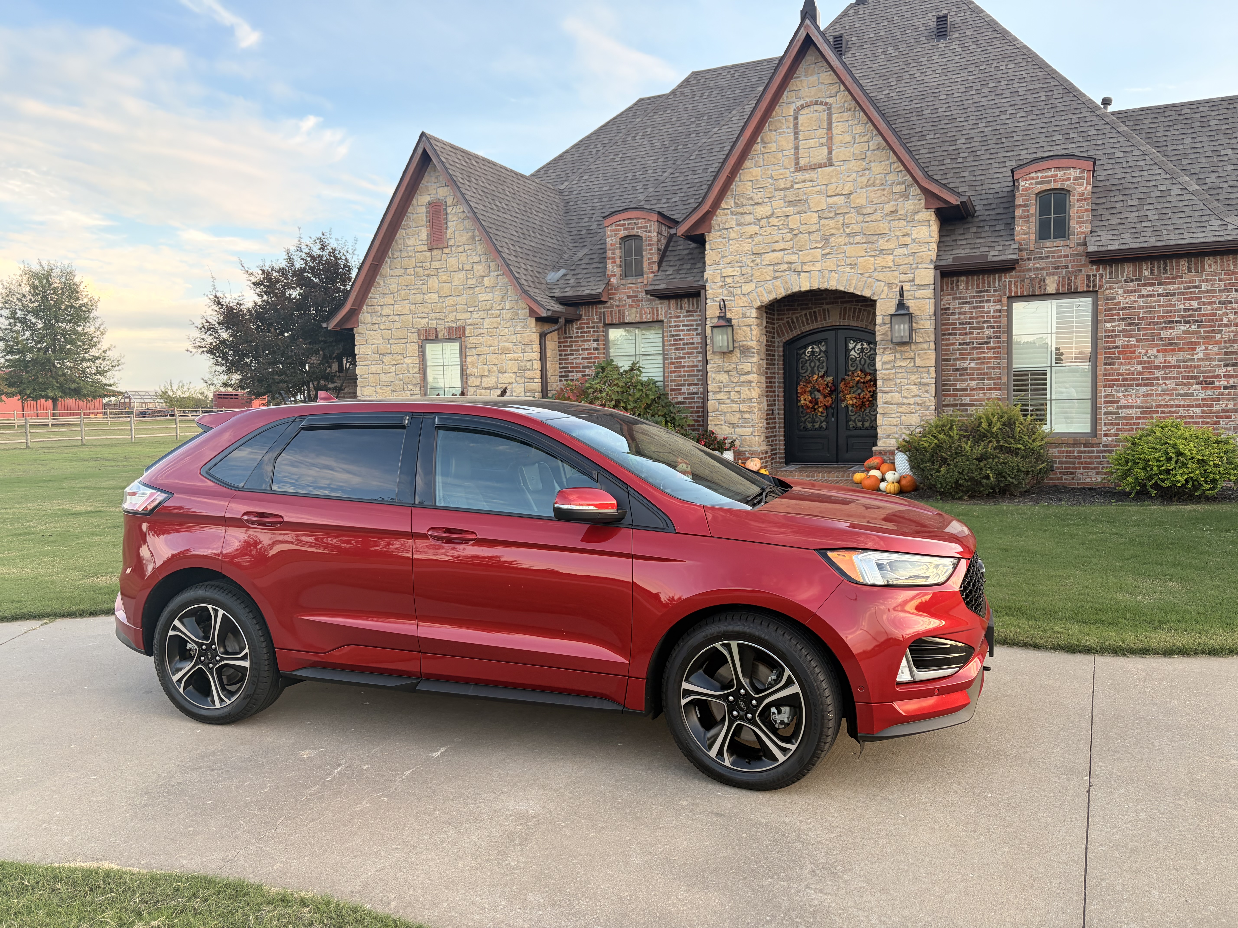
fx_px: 930
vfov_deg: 53.1
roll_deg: +2.0
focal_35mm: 26
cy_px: 464
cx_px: 619
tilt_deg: -2.5
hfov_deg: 67.3
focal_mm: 5.96
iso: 50
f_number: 1.6
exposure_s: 1/215
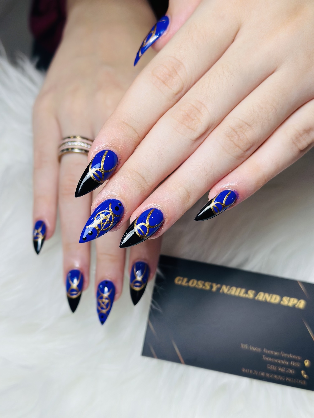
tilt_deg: -49.1
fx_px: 581
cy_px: 209
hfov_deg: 30.3
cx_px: 157
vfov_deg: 39.7
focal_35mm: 48
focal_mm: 6.86
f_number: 1.78
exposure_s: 1/469
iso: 80
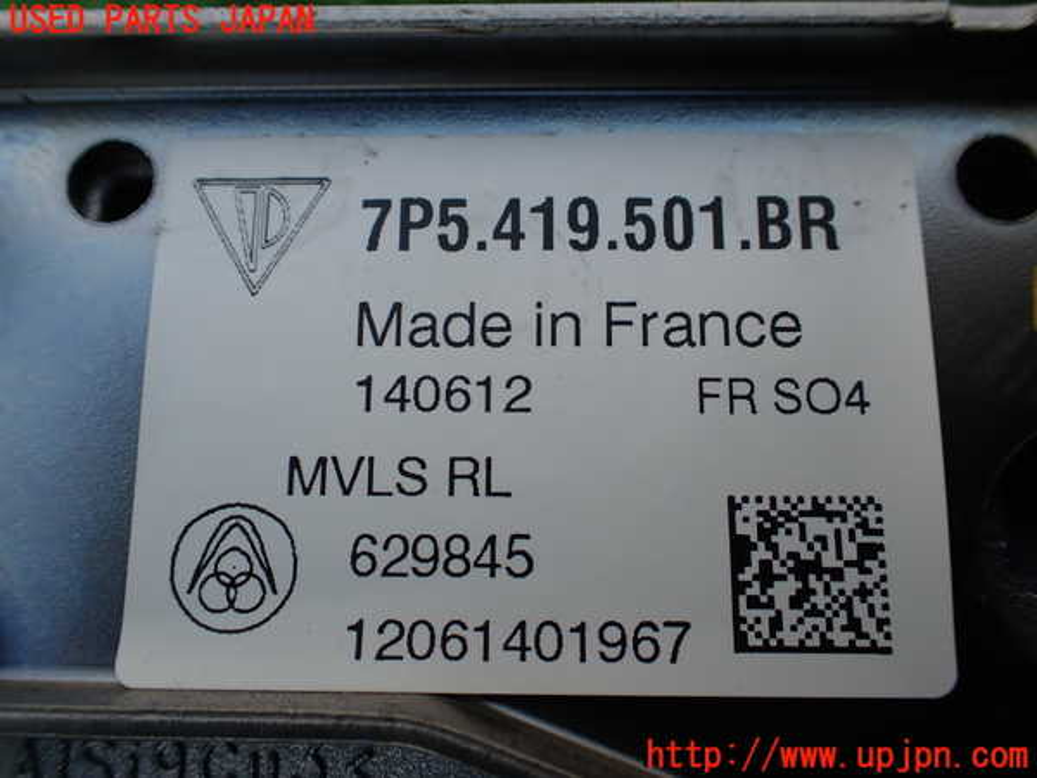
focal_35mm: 30
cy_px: 389
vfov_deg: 46.8
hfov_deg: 60.0
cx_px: 518
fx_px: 899
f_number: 3.2
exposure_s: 1/250
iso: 100
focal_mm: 5.4
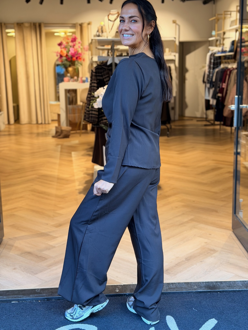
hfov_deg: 30.3
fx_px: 459
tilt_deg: -11.9
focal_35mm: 48
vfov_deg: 39.7
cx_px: 124
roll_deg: +0.8
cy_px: 165
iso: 100
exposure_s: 1/100
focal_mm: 6.76
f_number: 1.78
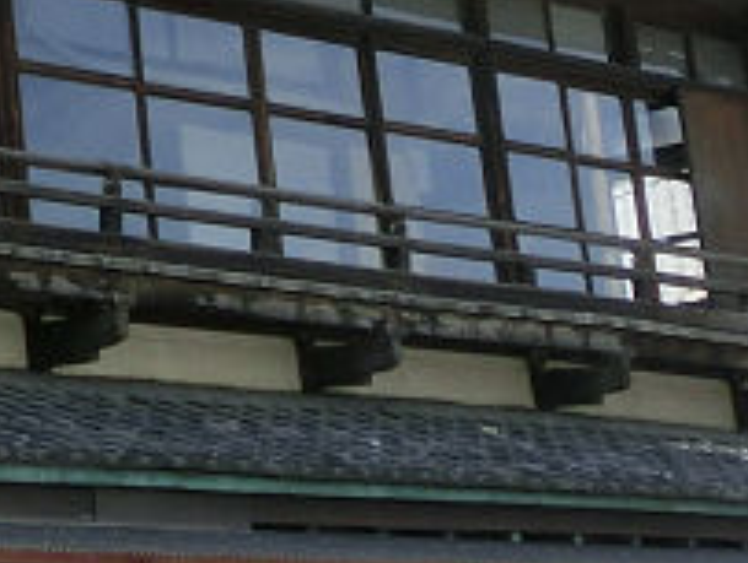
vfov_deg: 9.9
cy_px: -478
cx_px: -284
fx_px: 3052
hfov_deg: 13.4
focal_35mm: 141
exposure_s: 1/500
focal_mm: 5
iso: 80
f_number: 3
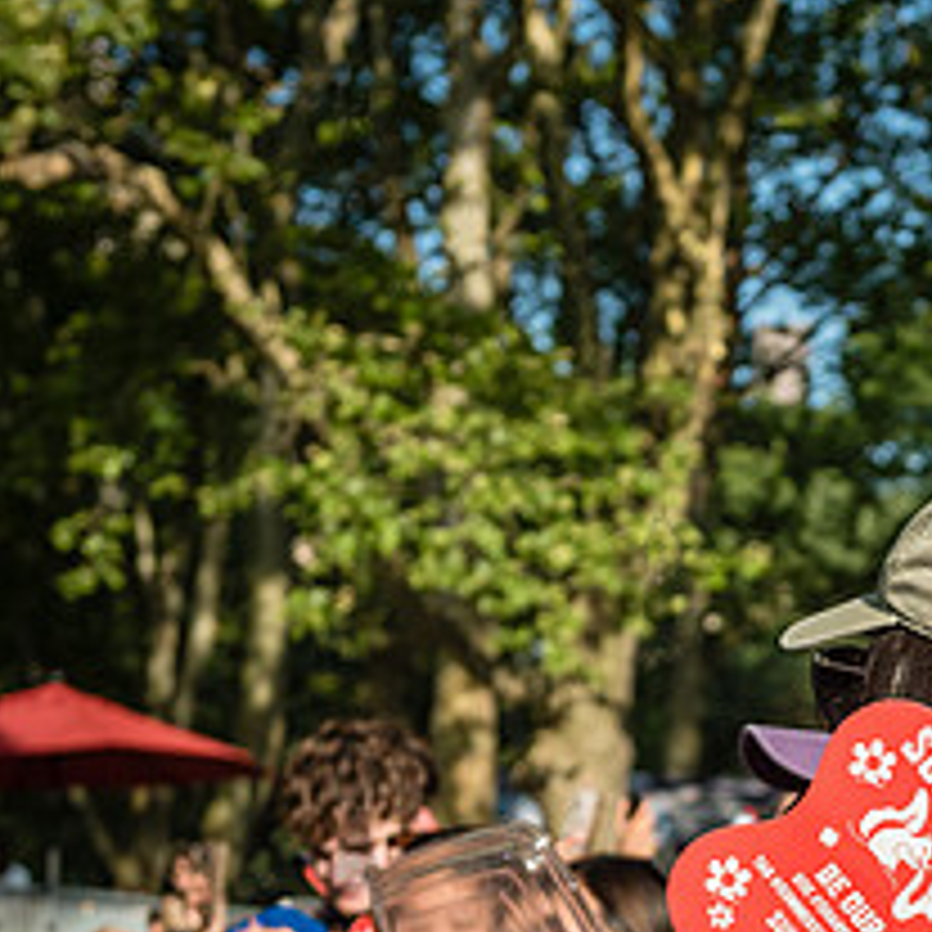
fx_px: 4295
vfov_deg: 12.3
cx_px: 961
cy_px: 909
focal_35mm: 141
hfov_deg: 12.2
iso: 500
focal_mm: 48
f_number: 4
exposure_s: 1/2000
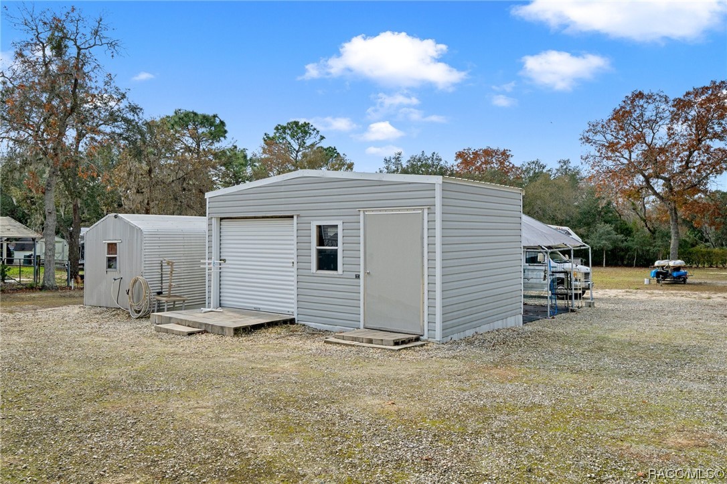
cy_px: 242
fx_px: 515
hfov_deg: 70.5
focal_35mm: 26
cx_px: 364
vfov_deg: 50.4
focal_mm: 17
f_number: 8
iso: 400
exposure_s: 1/800
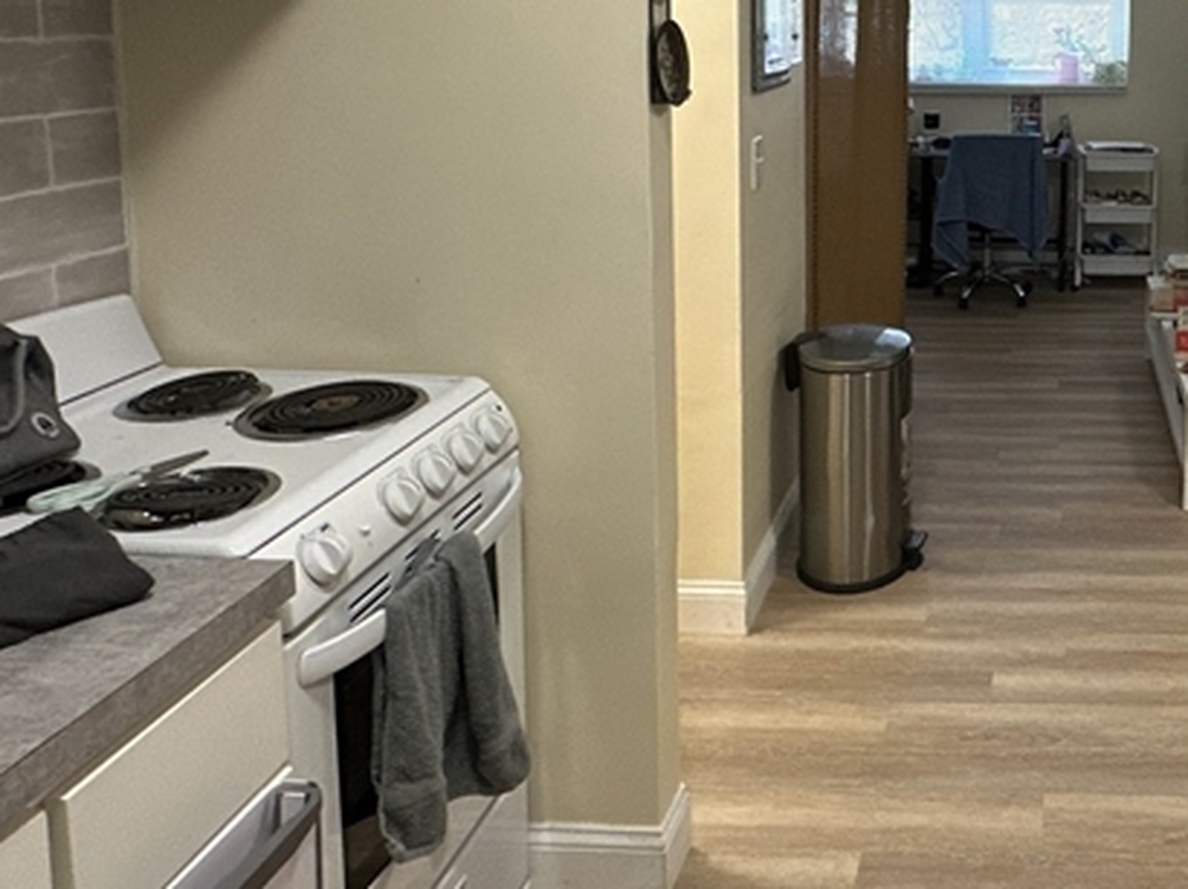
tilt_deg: -6.4
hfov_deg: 47.8
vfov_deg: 38.7
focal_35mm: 35
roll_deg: -1.2
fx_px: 1200
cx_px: 1046
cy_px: 148
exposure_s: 1/120
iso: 320
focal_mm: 2.22
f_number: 2.2
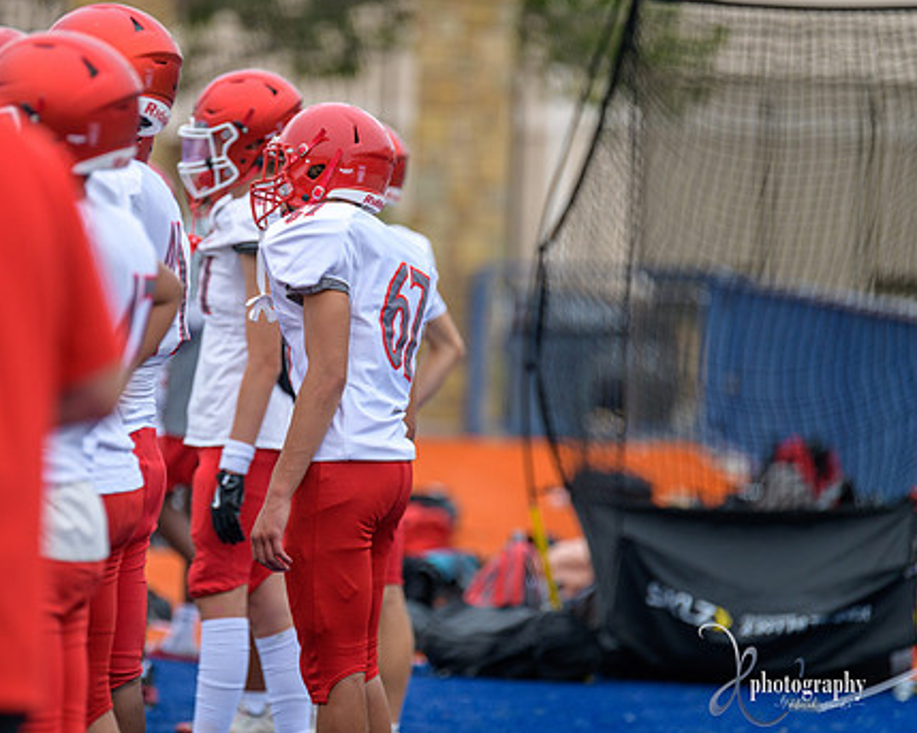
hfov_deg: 5.1
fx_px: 10338
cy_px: 366
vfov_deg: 4.1
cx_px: 308
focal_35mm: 381
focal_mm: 300
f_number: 3.5
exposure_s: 1/1000
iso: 320
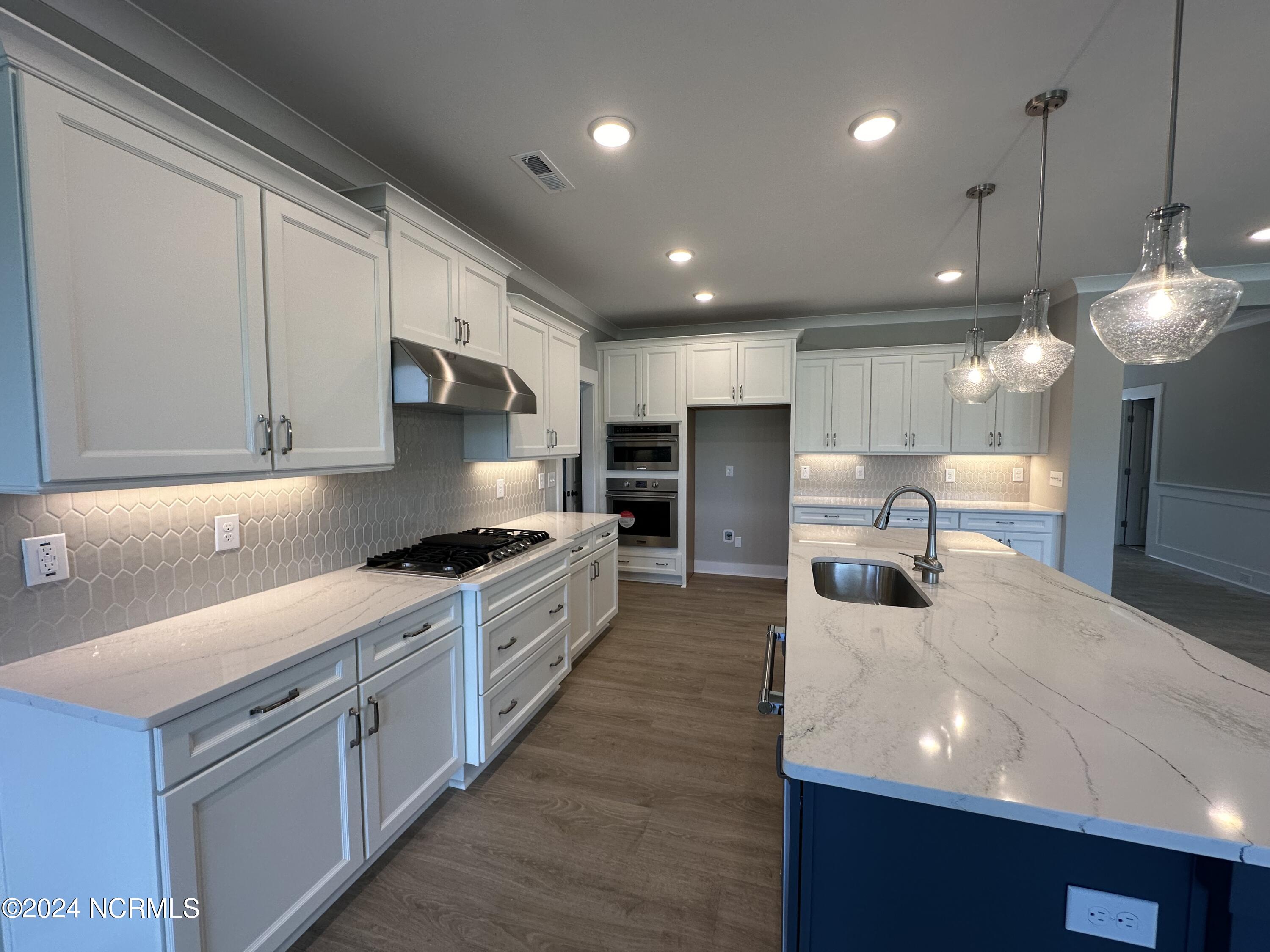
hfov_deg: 102.1
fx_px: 514
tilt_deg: -4.0
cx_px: 635
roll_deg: -0.9
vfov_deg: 85.7
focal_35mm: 14
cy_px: 476
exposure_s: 1/120
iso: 125
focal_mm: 2.22
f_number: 2.2
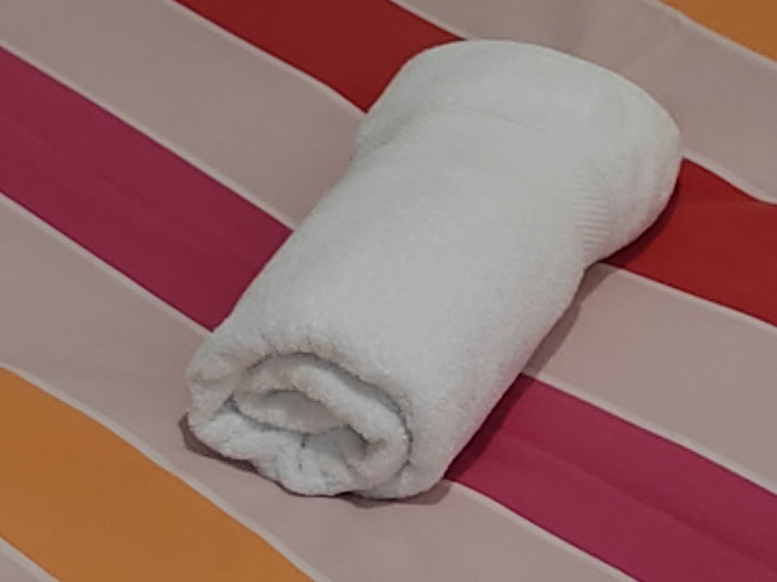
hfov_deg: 12.1
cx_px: 400
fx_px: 3680
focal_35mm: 164
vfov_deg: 9.0
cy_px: 9
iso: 305
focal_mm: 4.7
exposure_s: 1/33
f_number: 1.79
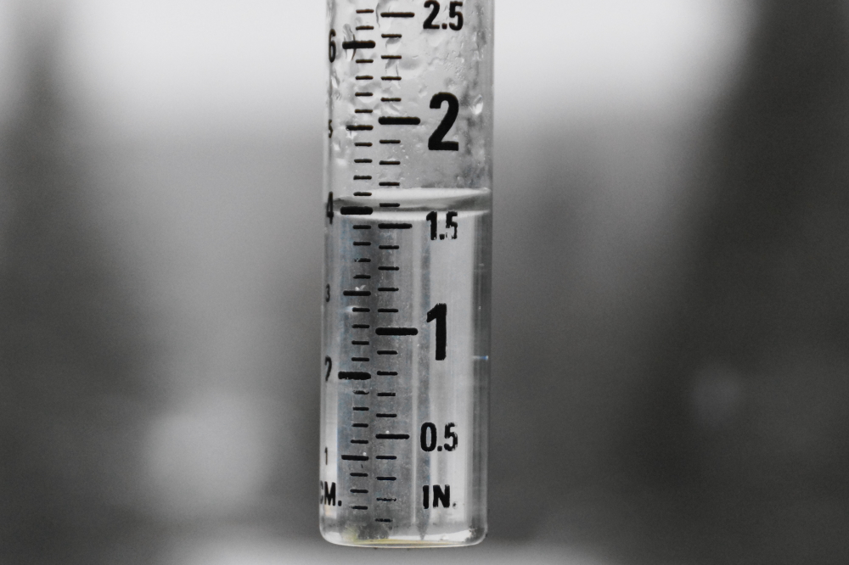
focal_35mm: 135
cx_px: 424
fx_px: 3183
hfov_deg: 15.2
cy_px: 282
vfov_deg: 10.2
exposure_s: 1/160
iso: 1250
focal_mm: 90
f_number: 5.6
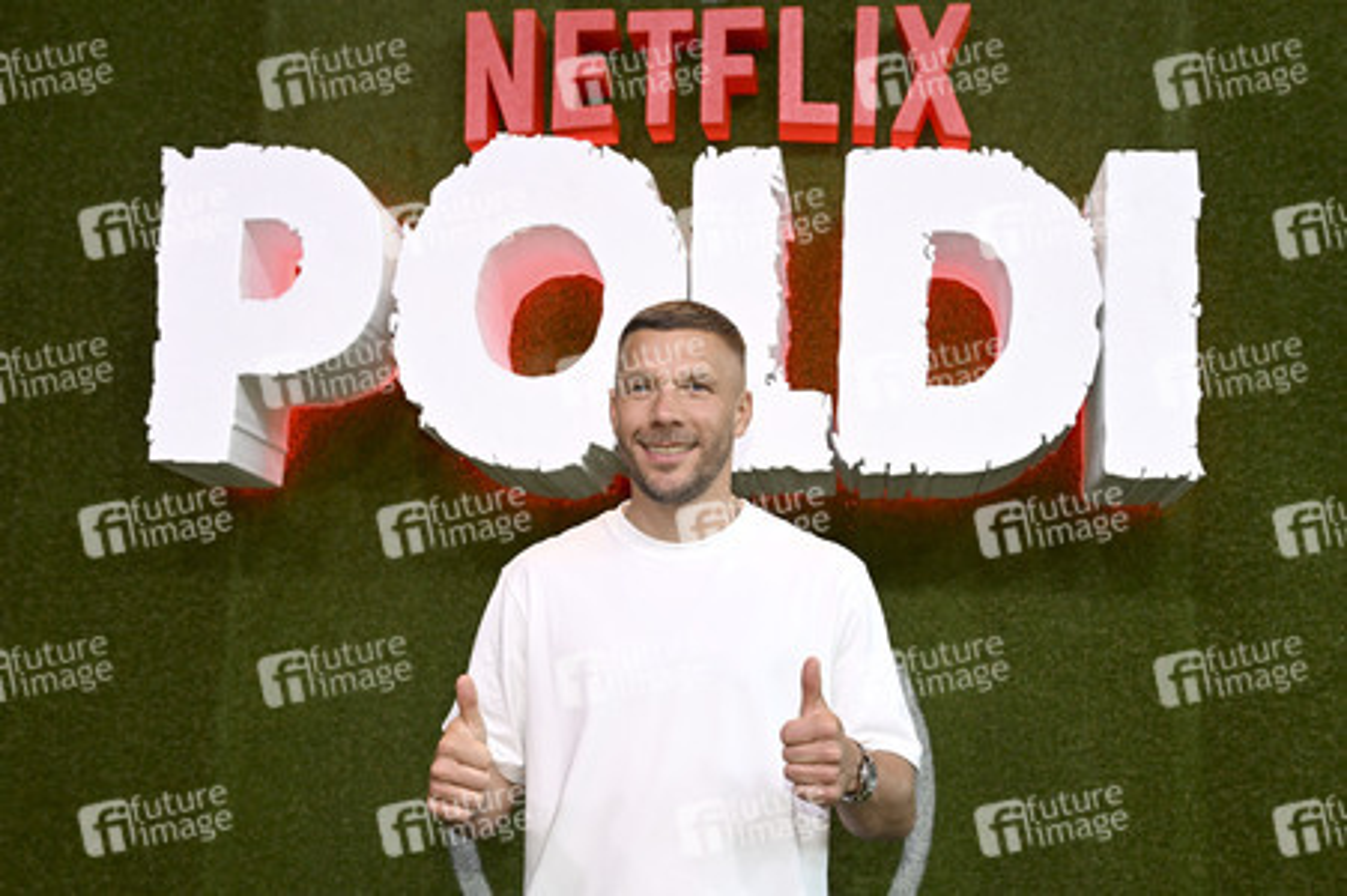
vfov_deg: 27.0
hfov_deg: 39.6
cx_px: 674
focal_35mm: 50
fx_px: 1869
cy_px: 448
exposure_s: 1/250
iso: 800
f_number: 4
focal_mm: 50
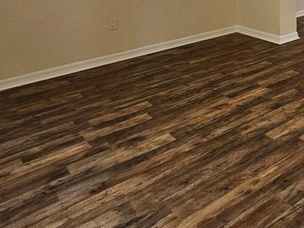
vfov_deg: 29.5
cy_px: -69
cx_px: 335
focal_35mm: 39
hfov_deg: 39.2
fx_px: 343
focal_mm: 2.2
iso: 250
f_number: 2.2
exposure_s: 1/100
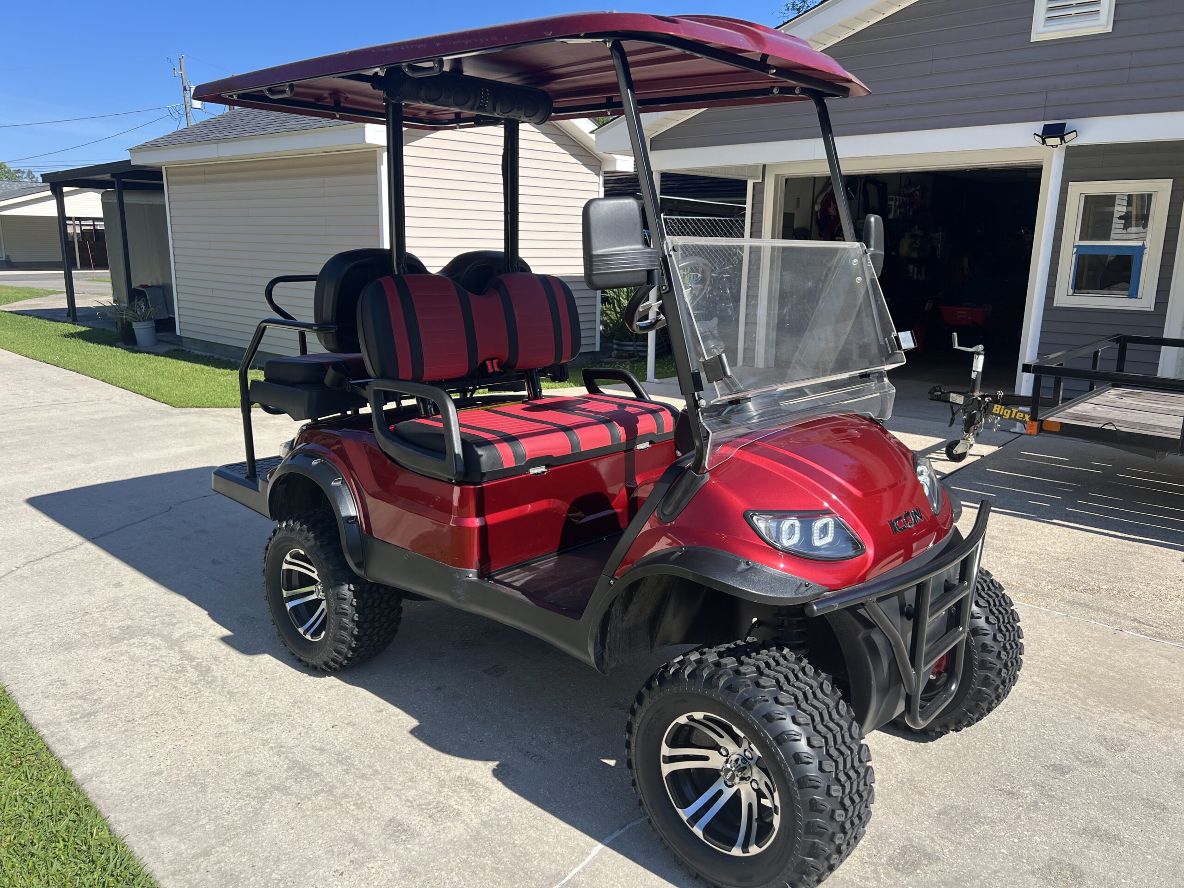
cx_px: 592
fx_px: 889
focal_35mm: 26
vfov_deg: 53.1
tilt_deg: -13.5
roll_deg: -1.1
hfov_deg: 67.3
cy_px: 444
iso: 50
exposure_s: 1/2632
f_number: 1.5
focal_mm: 5.7
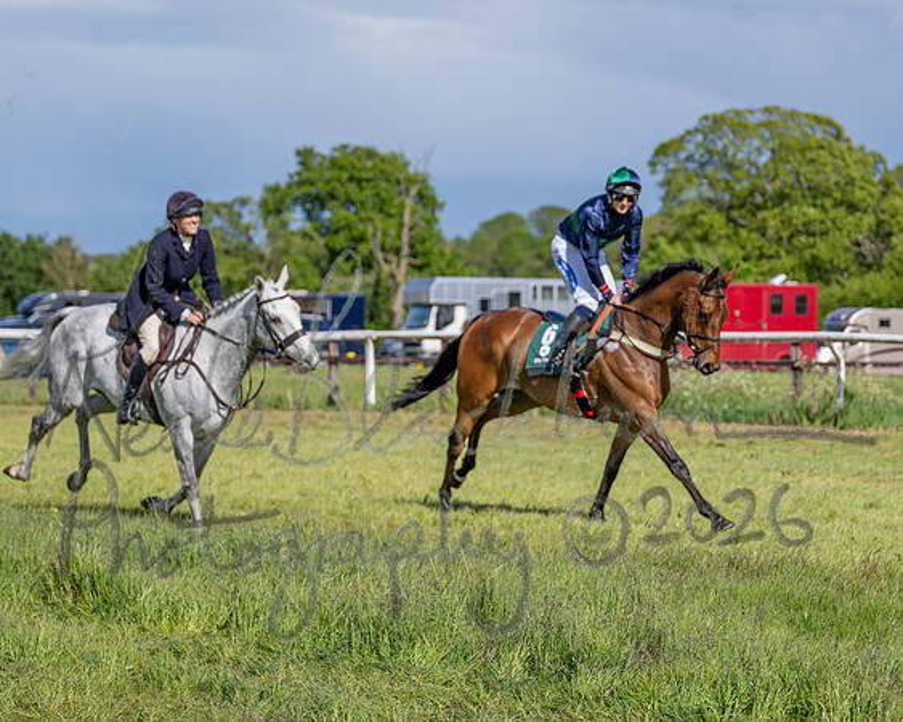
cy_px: 361
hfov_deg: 15.8
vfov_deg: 12.7
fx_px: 3251
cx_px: 452
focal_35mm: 122
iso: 80
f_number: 2.8
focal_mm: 72
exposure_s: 1/2000
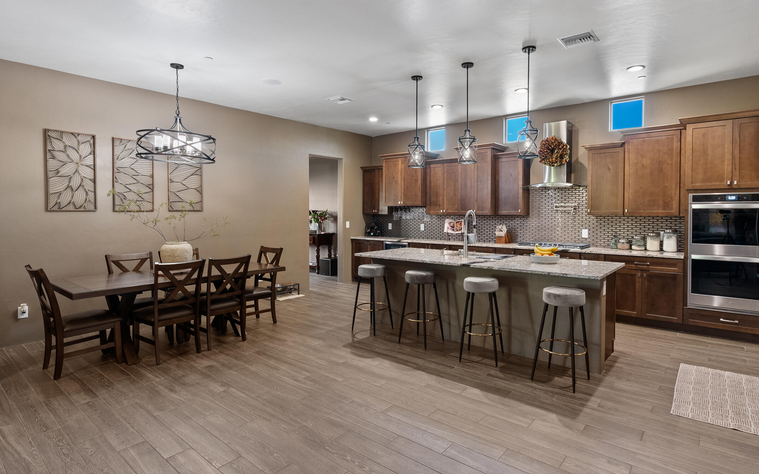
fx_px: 393
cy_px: 221
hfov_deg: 87.9
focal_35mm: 19
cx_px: 402
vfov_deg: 62.2
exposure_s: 5
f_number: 8
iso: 200
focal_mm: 16
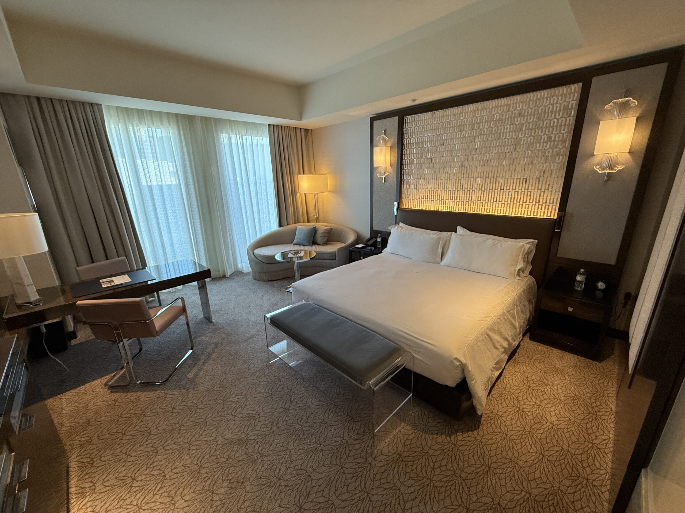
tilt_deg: -16.0
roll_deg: +1.1
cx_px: 342
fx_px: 277
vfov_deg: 85.7
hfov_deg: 102.1
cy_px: 256
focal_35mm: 14
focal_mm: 2.22
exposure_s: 1/120
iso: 250
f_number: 2.2
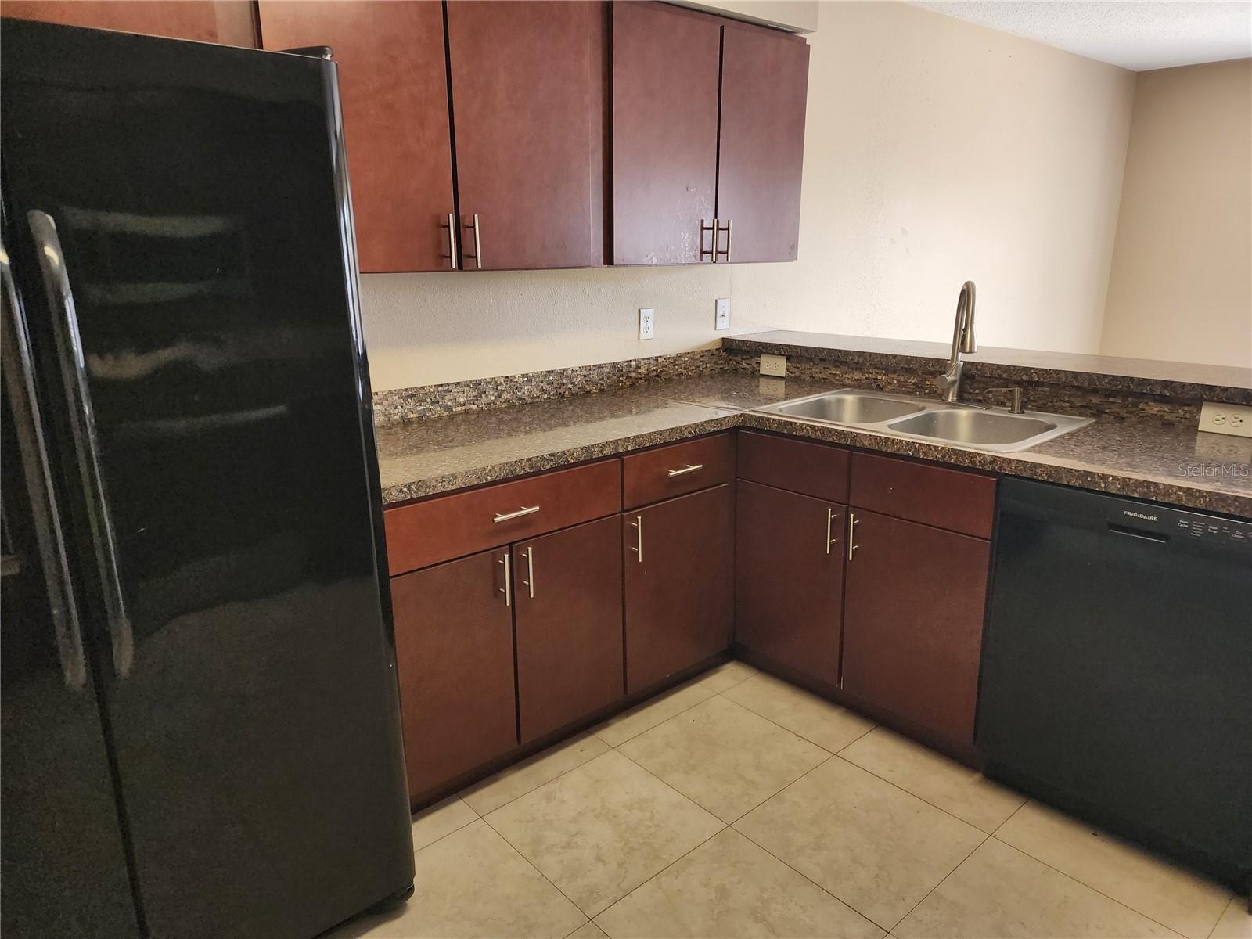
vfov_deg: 58.9
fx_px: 832
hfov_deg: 73.9
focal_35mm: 23
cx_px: 626
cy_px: 470
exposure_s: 1/120
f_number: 1.8
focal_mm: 6.4
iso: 125
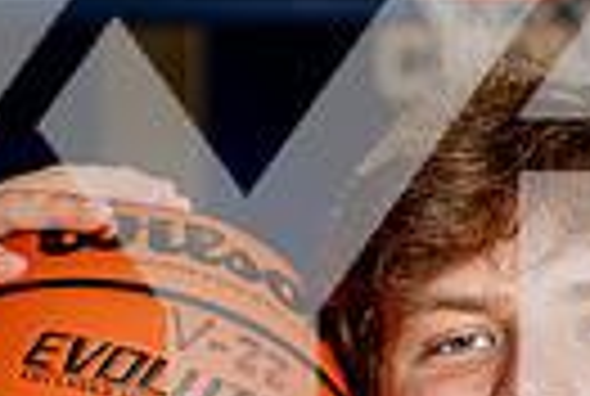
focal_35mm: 309
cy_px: 781
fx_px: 5076
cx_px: 446
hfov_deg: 6.6
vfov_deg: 4.4
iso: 250
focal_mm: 70
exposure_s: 1/250
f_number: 4
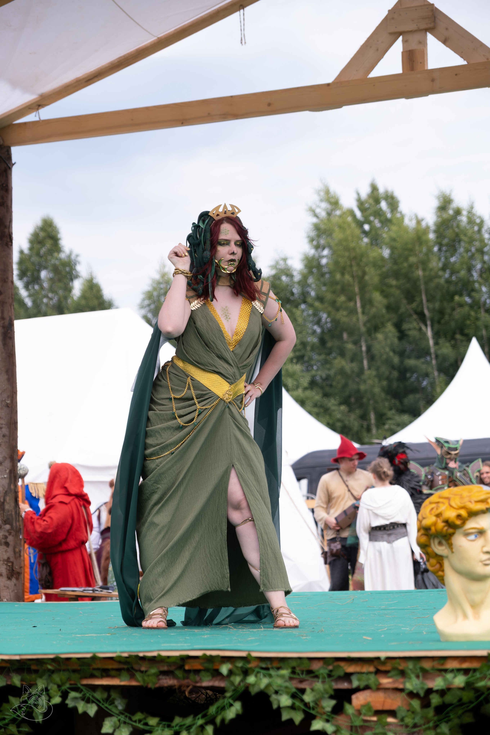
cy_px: 368
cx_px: 245
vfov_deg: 24.5
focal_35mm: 83
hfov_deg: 16.5
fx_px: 1694
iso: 160
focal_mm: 55
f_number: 2.8
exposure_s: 1/1250
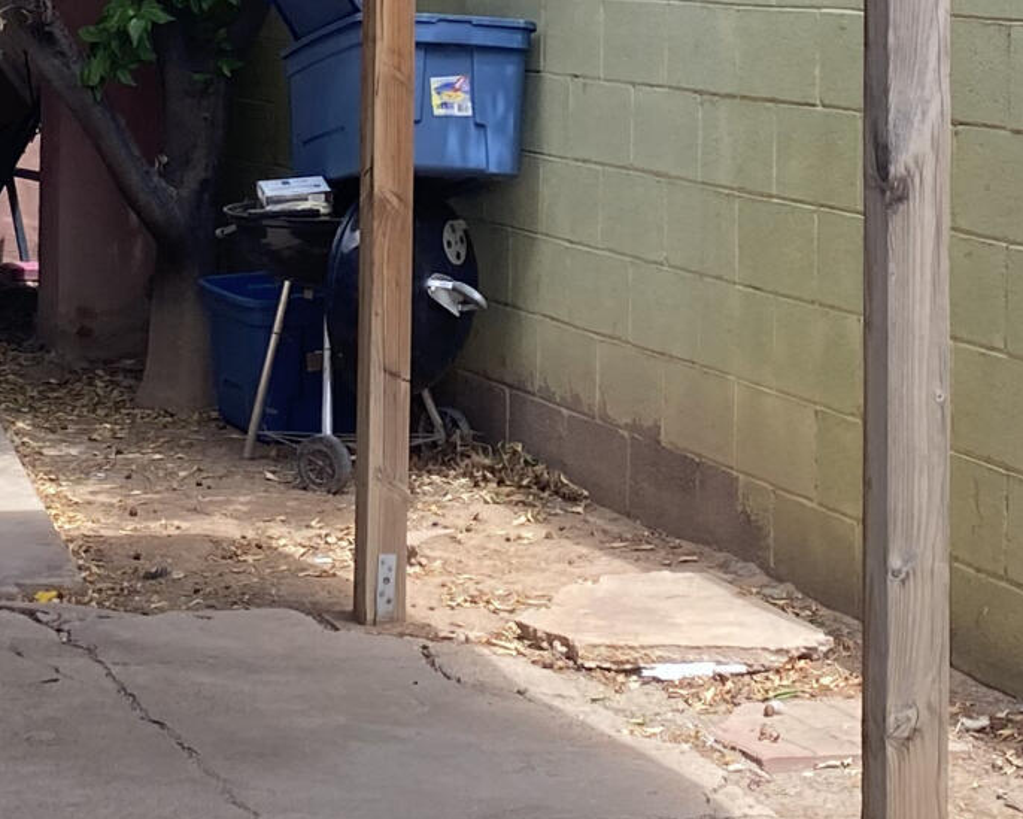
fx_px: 3361
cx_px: 101
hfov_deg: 17.1
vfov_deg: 13.6
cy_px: -52
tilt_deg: +0.1
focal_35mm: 111
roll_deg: +0.7
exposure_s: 1/647
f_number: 1.8
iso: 32
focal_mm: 4.25
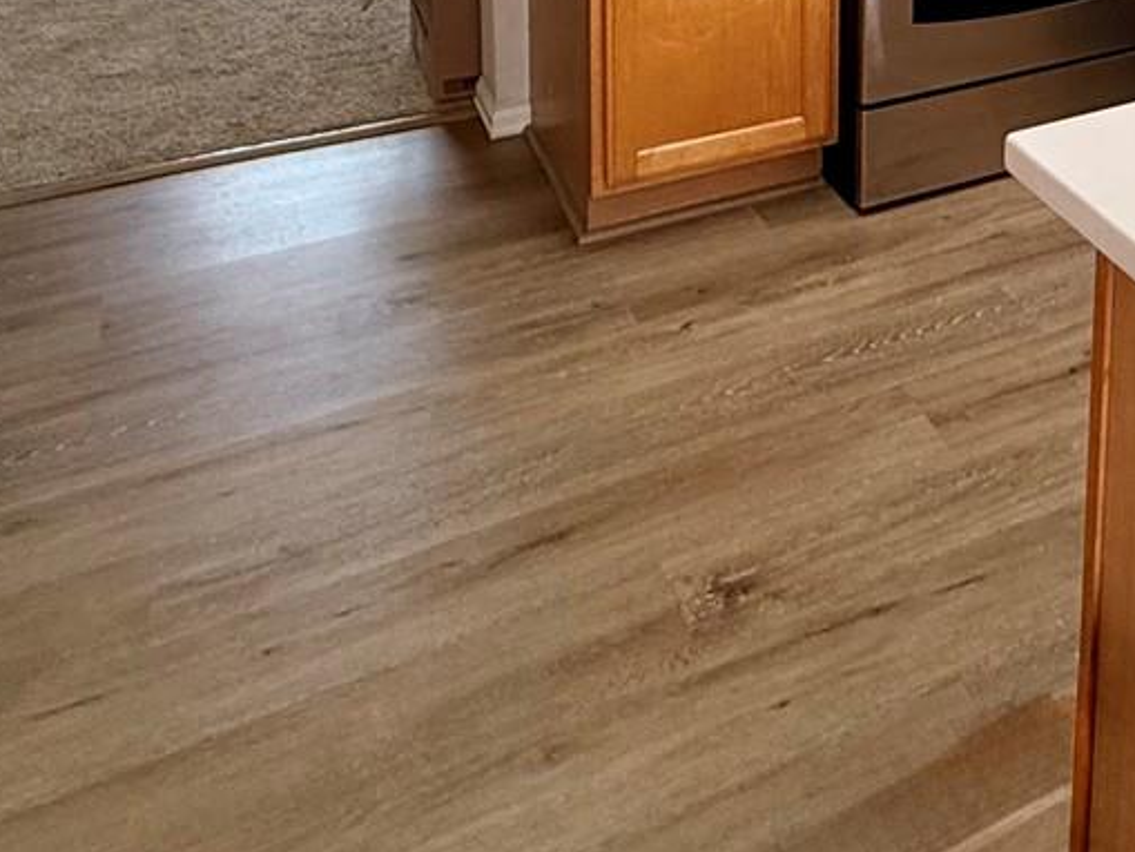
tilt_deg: -6.2
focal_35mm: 44
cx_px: 1162
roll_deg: -2.4
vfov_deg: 26.4
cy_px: -335
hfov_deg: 37.8
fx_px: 1443
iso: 125
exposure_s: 1/120
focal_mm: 2.22
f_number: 2.2
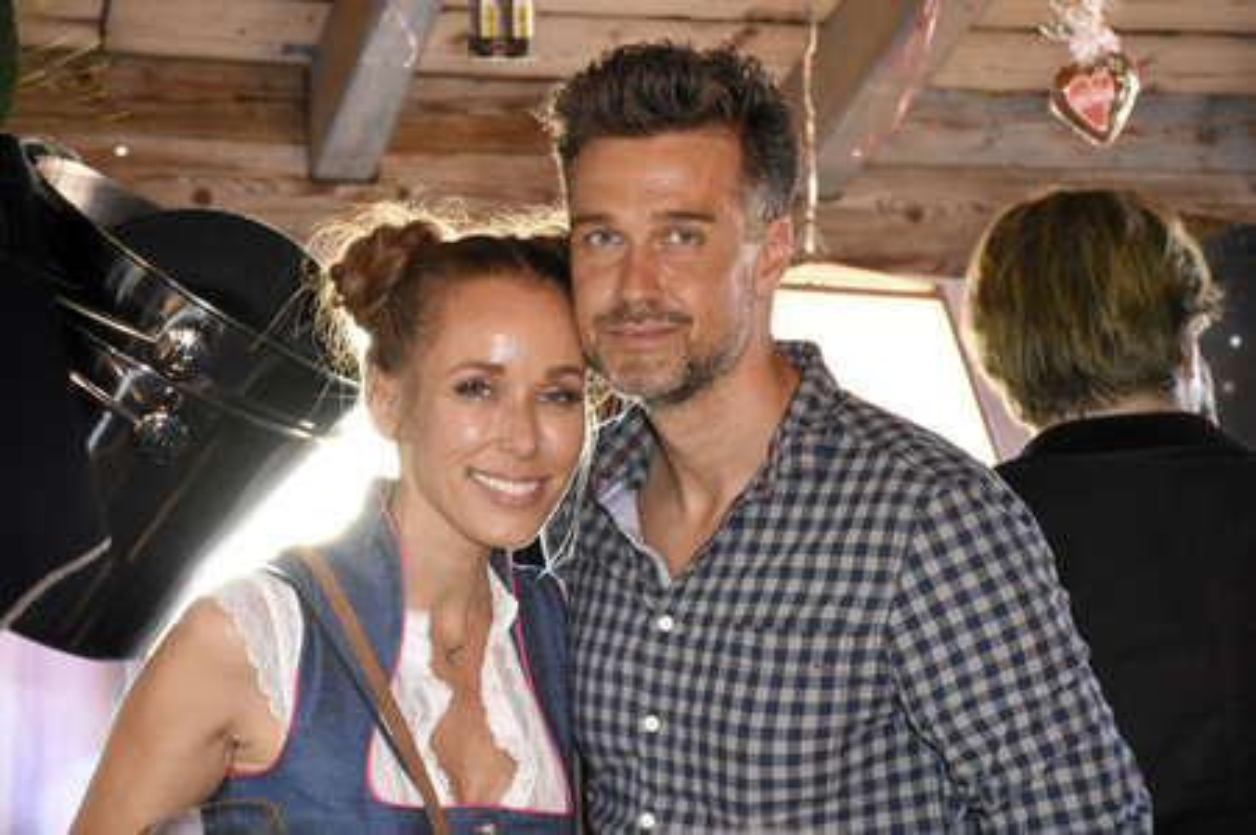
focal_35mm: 112
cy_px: 418
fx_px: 3922
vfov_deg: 12.2
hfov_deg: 18.2
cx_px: 628
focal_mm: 75
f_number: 6.3
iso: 3200
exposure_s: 1/60
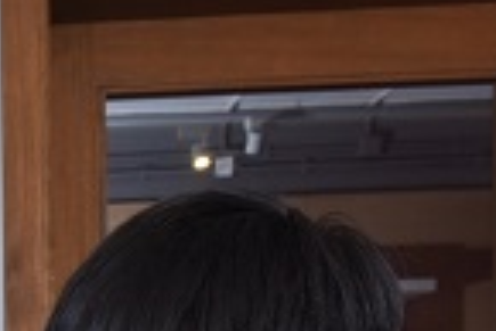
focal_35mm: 91
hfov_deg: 18.1
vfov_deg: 13.6
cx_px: -373
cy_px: 587
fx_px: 1255
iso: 1000
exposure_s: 1/160
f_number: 4
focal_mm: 24
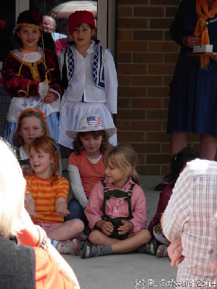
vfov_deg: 10.4
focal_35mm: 190
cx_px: 108
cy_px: 144
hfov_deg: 7.8
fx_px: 1588
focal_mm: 31.4
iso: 79
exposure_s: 1/144
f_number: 5
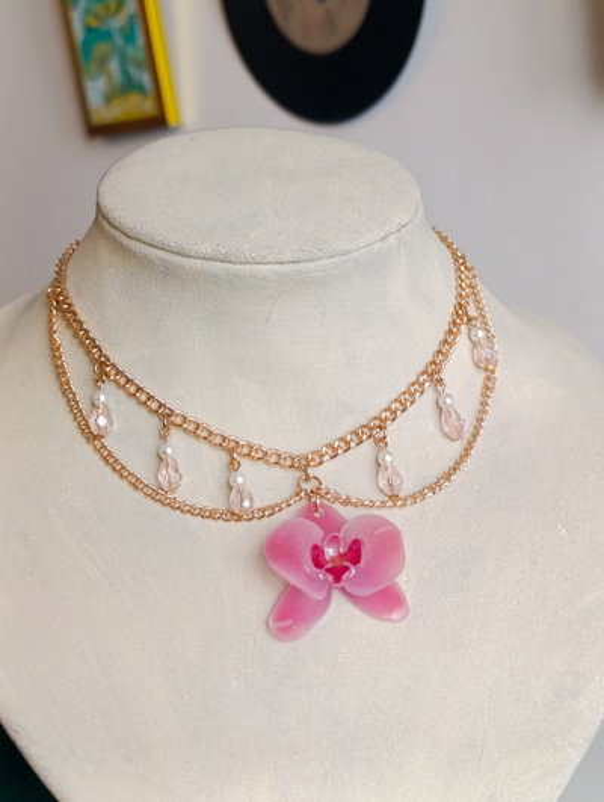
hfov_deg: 59.0
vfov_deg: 73.8
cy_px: 401
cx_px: 302
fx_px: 534
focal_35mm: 23
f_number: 1.6
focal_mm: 6.14
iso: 500
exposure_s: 1/100
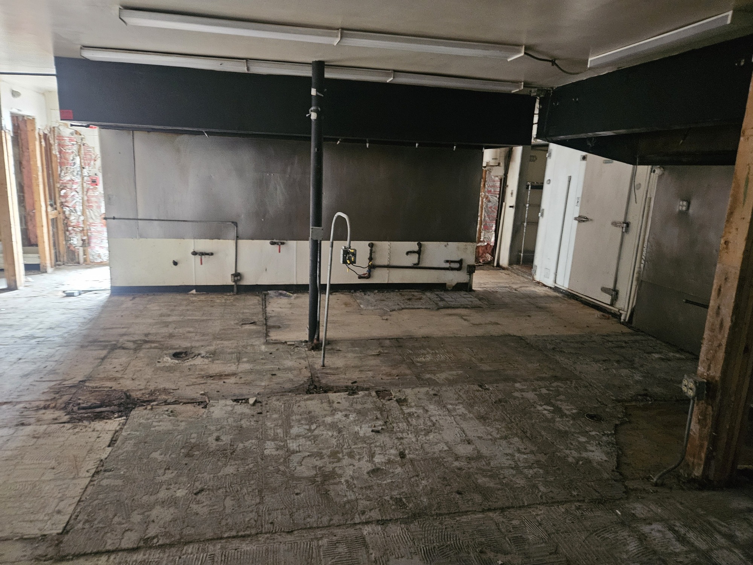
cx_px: 376
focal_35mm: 23
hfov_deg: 73.9
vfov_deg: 58.9
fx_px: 500
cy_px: 282
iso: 1000
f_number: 1.8
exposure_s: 1/24
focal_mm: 5.4
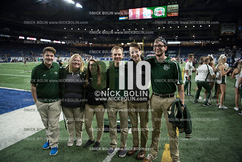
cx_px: 121
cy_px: 81
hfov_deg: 73.7
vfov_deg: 53.2
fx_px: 161
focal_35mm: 24
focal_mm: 24
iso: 1250
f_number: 2.8
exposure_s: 1/800
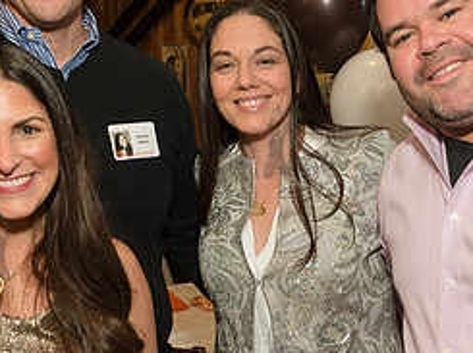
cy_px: 156
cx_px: 260
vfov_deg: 22.2
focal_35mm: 66
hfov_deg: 29.4
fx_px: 901
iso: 1000
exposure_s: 1/320
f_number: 3.5
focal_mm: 24
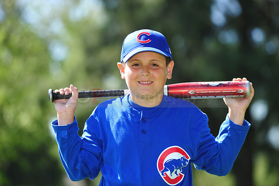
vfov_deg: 8.3
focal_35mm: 165
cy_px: 93
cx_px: 140
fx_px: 1278
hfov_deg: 12.5
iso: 200
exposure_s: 1/500
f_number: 4.5
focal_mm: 165
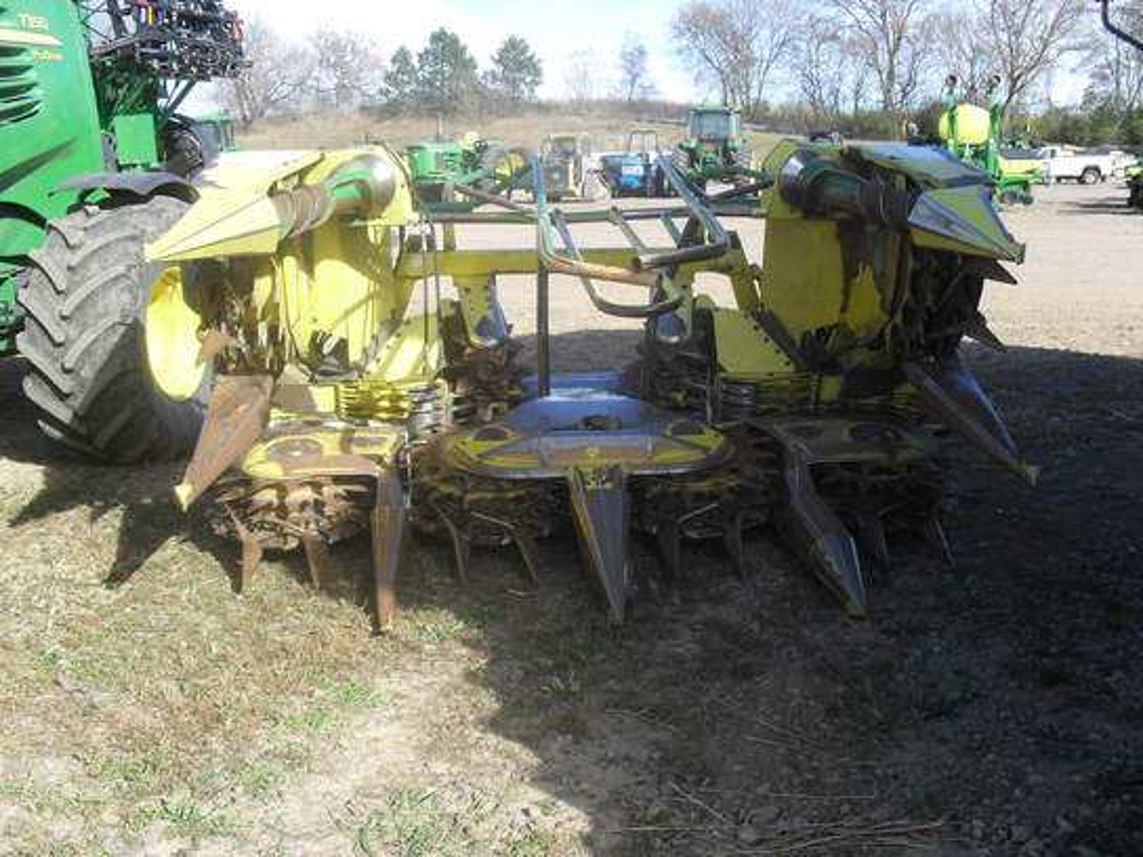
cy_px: 428
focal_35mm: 35
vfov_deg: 40.7
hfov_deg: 52.6
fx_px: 1156
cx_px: 572
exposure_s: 1/500
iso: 100
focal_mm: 6.3
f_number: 3.2
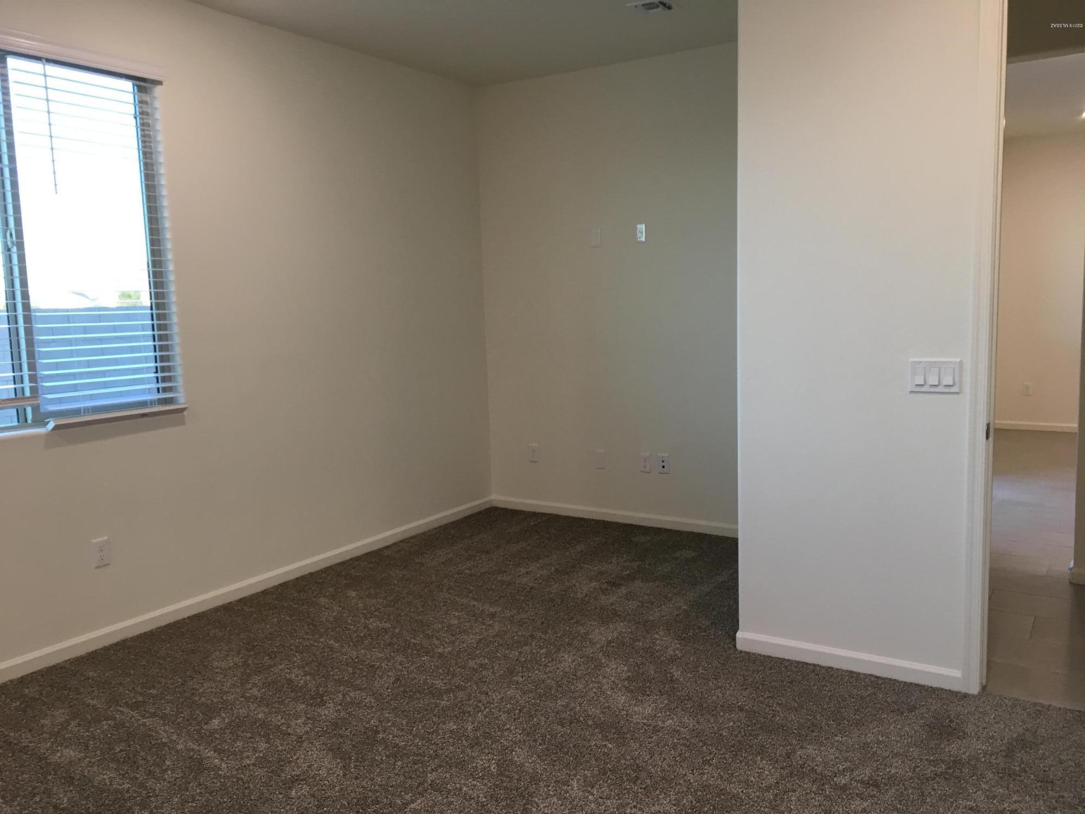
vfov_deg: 48.2
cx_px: 542
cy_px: 407
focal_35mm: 29
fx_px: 909
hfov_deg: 61.7
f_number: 2.2
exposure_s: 1/30
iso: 64
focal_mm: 4.15
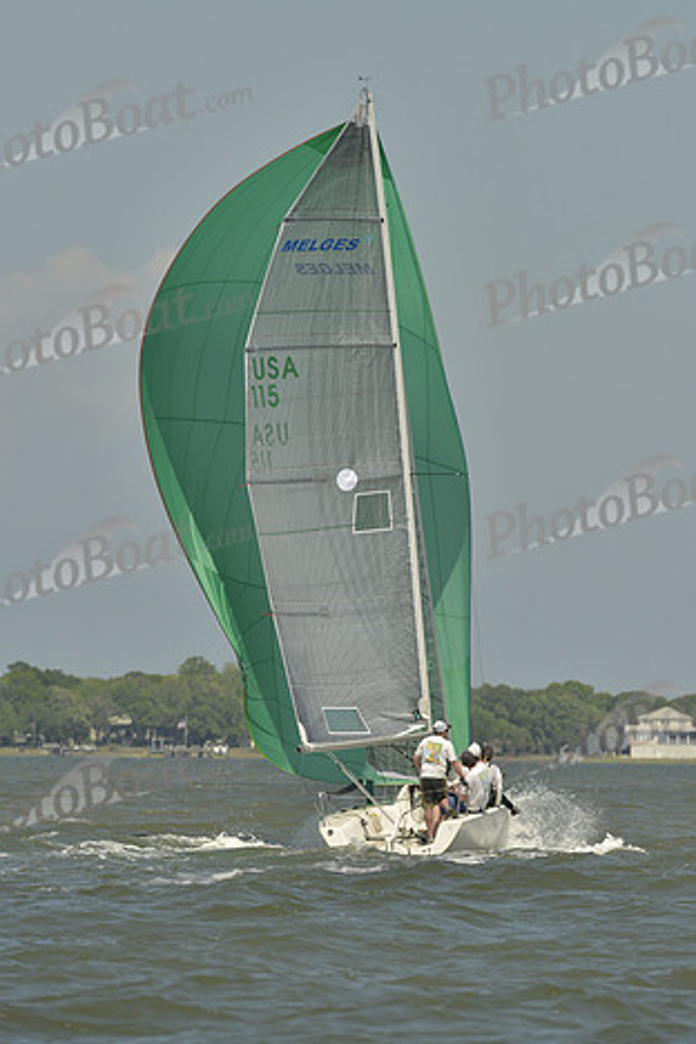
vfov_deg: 4.4
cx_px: 369
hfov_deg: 2.9
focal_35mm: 471
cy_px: 417
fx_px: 13658
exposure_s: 1/1250
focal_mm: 380
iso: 280
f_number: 9
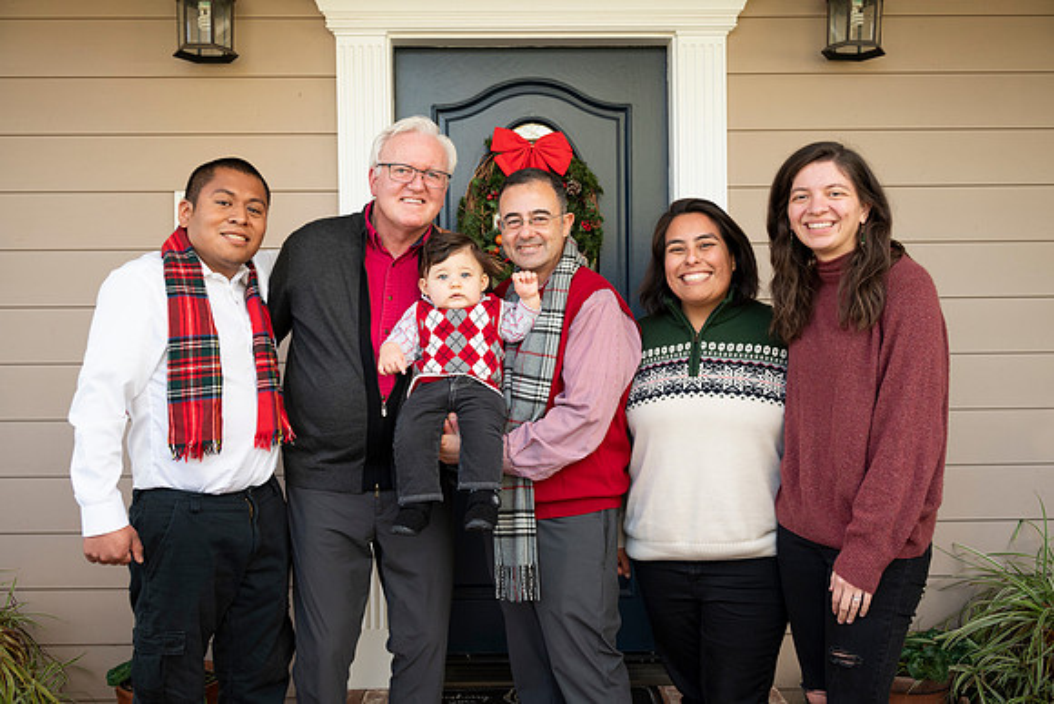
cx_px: 527
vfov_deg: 36.9
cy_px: 352
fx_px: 1054
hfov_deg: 53.1
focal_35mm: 36
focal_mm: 36
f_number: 4.8
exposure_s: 1/160
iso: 400
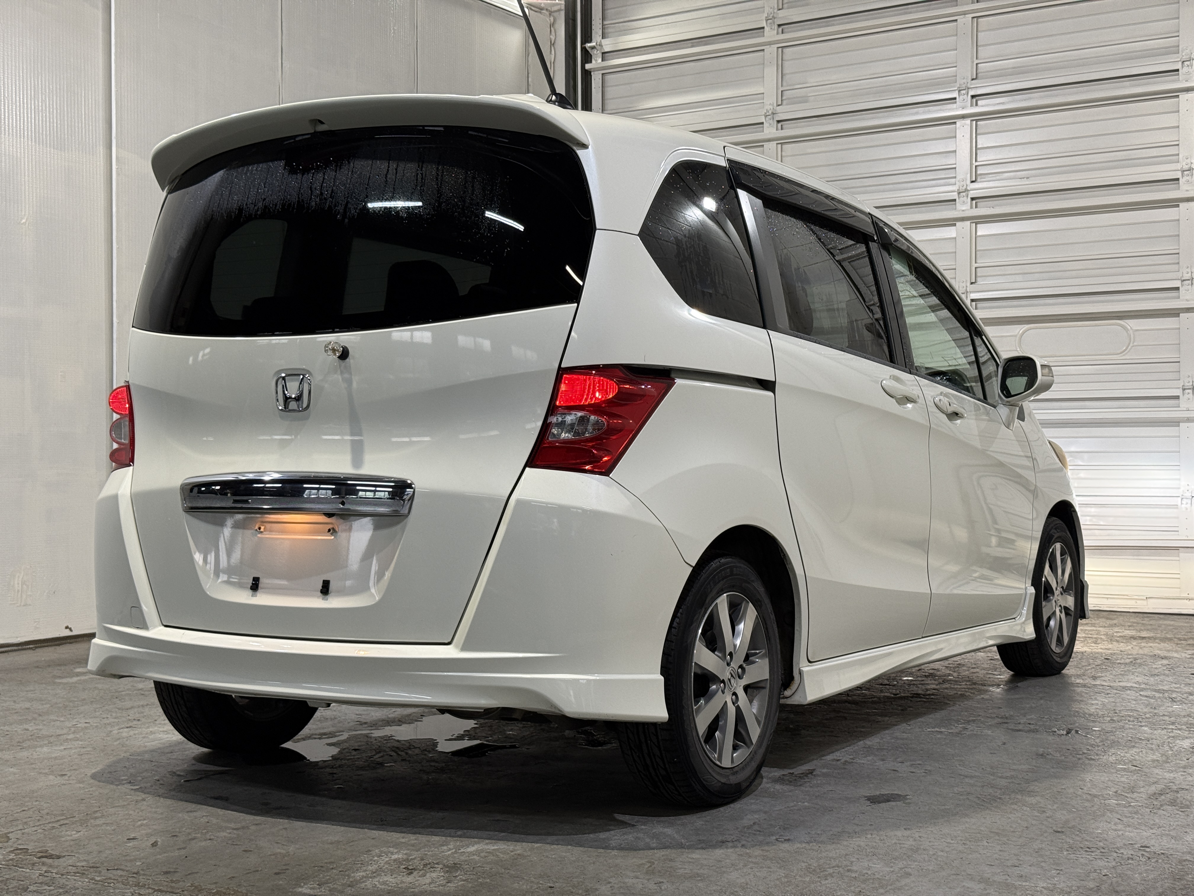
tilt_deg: +0.1
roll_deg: +0.1
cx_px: 597
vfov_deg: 30.3
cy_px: 448
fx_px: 1656
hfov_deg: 39.7
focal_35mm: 48
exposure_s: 1/60
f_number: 1.78
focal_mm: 6.76
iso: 80
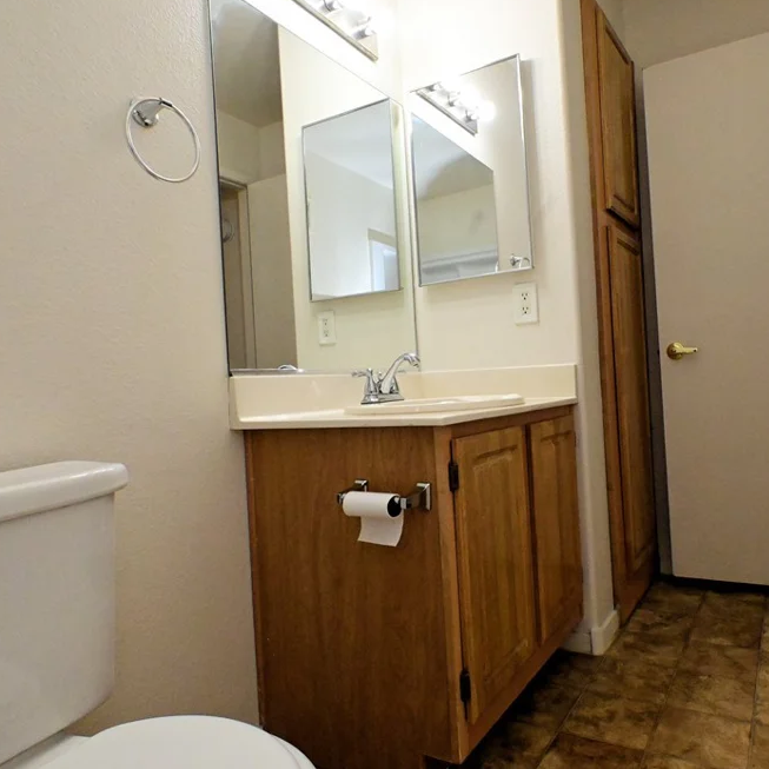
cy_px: 375
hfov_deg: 64.4
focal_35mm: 24
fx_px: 603
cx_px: 465
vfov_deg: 65.0
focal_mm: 12
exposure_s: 1/160
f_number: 11
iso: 5600
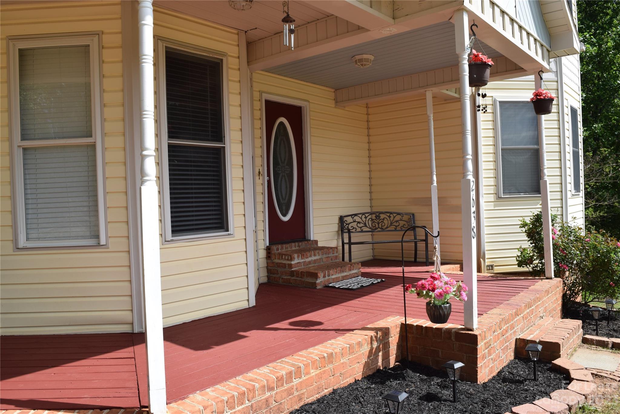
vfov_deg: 47.9
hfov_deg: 67.4
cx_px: 310
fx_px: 465
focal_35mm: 27
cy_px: 207
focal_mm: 18
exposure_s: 1/400
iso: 200
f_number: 10
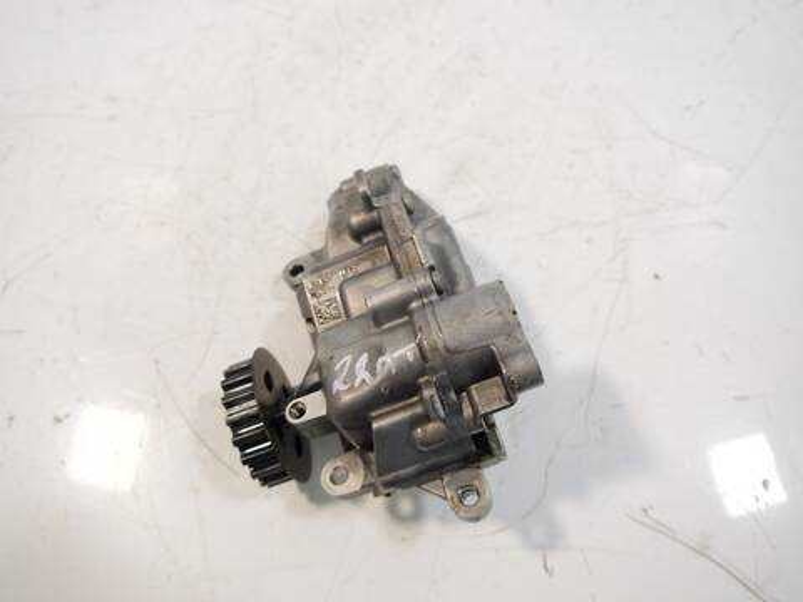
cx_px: 402
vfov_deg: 49.7
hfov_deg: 63.4
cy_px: 301
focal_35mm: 28
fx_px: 650
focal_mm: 14
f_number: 3.5
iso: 800
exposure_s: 1/125
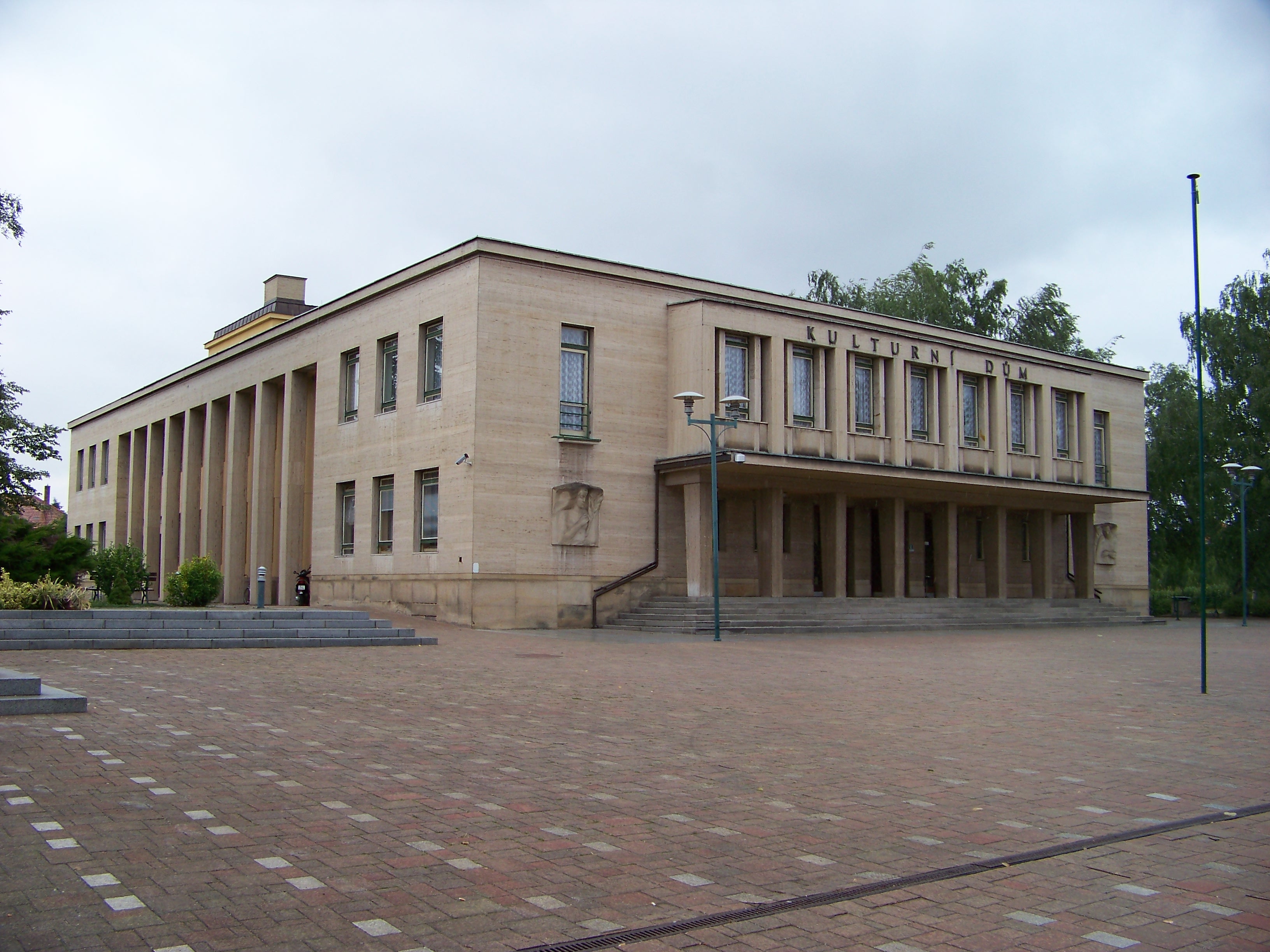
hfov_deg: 51.4
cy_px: 476
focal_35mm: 36
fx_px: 1321
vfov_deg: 39.7
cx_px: 635
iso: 64
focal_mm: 5.85
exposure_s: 1/320
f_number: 2.8
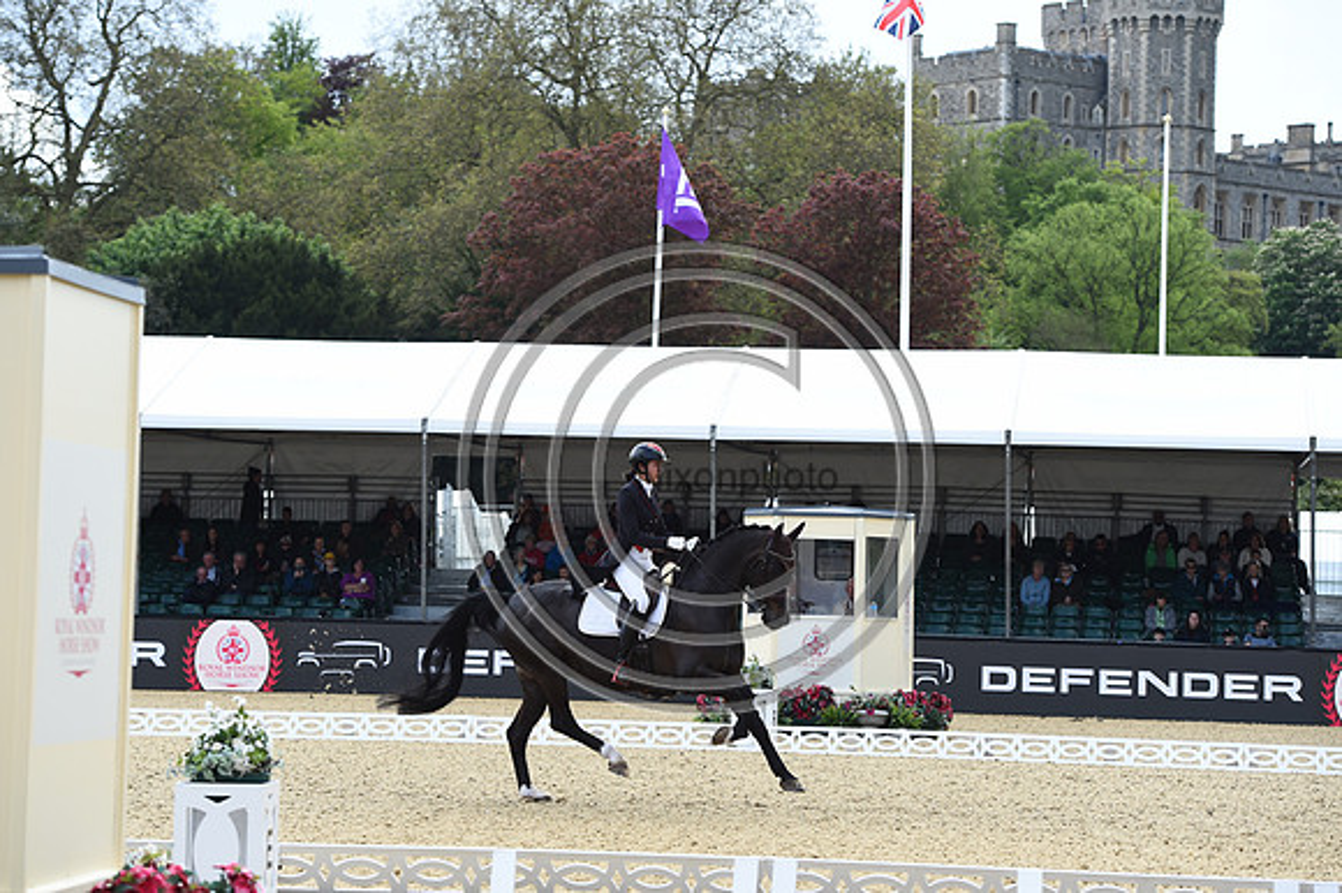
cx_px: 671
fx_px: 4098
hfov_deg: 18.6
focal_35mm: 110
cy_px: 446
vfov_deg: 12.4
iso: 450
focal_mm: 110
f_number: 4.5
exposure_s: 1/1250
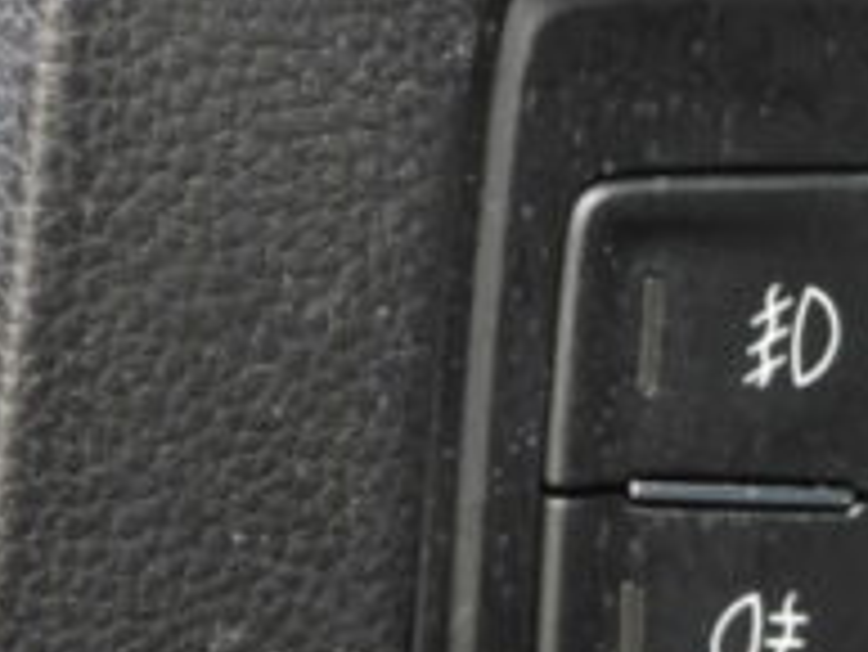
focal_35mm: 497
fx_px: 12470
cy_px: 513
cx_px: 1210
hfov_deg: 4.0
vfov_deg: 3.0
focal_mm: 24.3
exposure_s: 1/60
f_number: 4
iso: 160
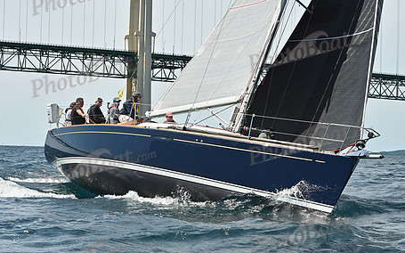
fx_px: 1004
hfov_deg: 22.8
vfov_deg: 14.3
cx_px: 203
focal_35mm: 91
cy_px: 108
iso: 320
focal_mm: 70
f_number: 8
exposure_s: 1/1250
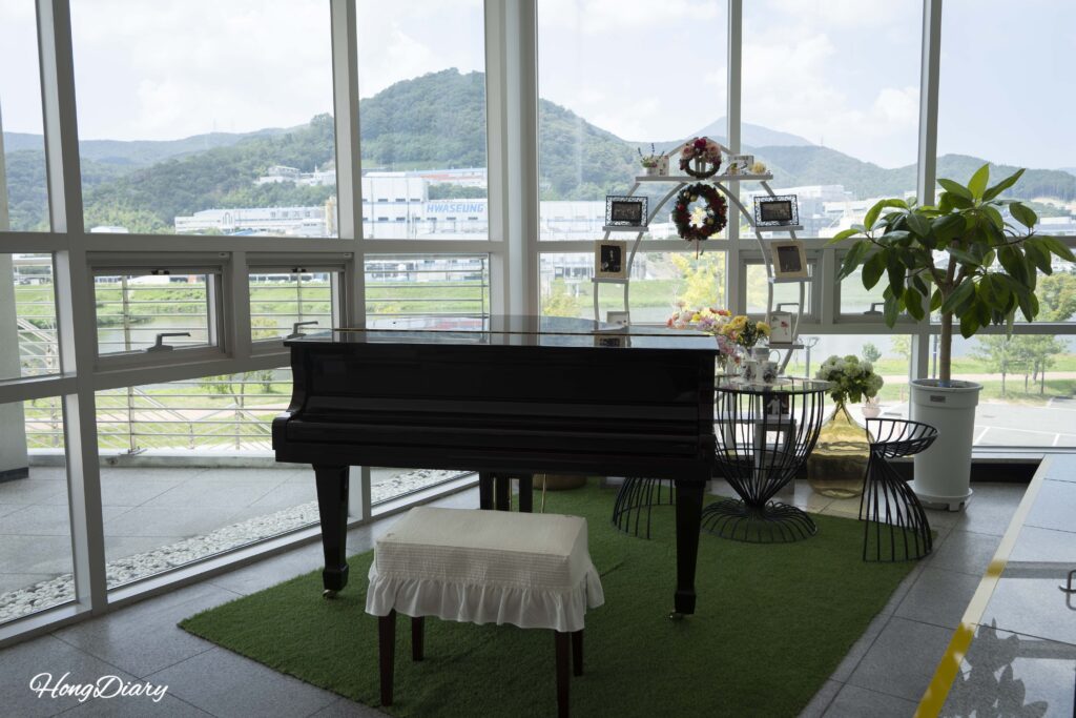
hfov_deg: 65.5
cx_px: 538
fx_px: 837
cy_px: 359
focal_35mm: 28
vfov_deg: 46.4
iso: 100
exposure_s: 1/100
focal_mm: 28
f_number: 6.3
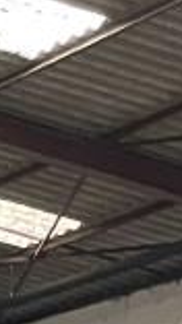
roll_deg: +0.1
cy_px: 689
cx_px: -902
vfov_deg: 8.7
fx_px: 1987
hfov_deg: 4.2
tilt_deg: +2.9
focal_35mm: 231
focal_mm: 4.2
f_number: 1.6
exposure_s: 1/50
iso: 250
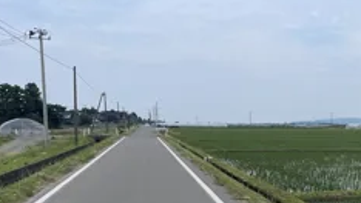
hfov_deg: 34.5
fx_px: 556
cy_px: 201
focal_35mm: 58
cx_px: 304
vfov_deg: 20.1
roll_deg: +0.5
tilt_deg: -8.9
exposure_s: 1/3509
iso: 32
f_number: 1.6
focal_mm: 4.2
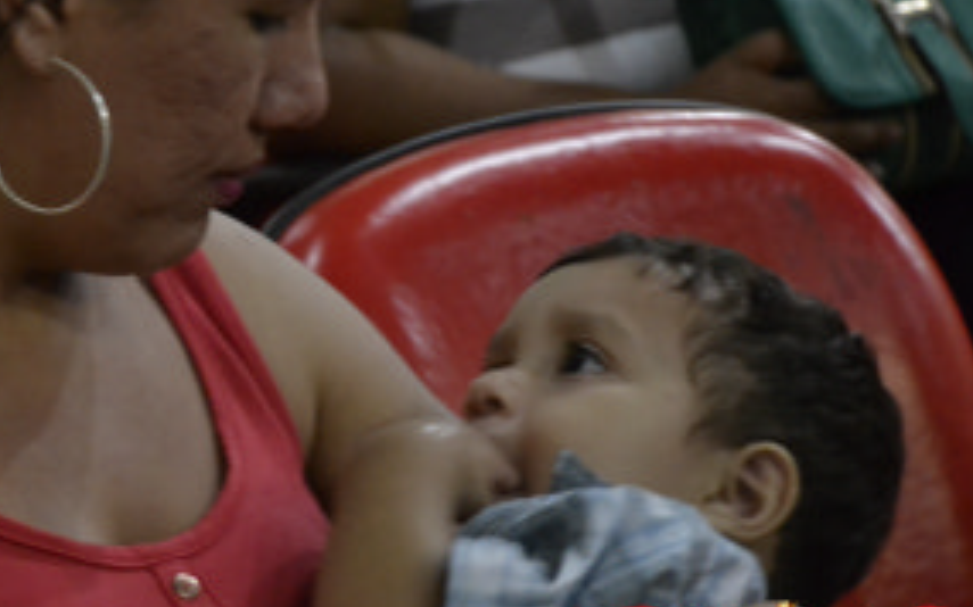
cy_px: 268
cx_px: 201
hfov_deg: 8.2
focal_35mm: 255
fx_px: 6758
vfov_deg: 5.1
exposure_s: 1/15
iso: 3200
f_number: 5.6
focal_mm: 95
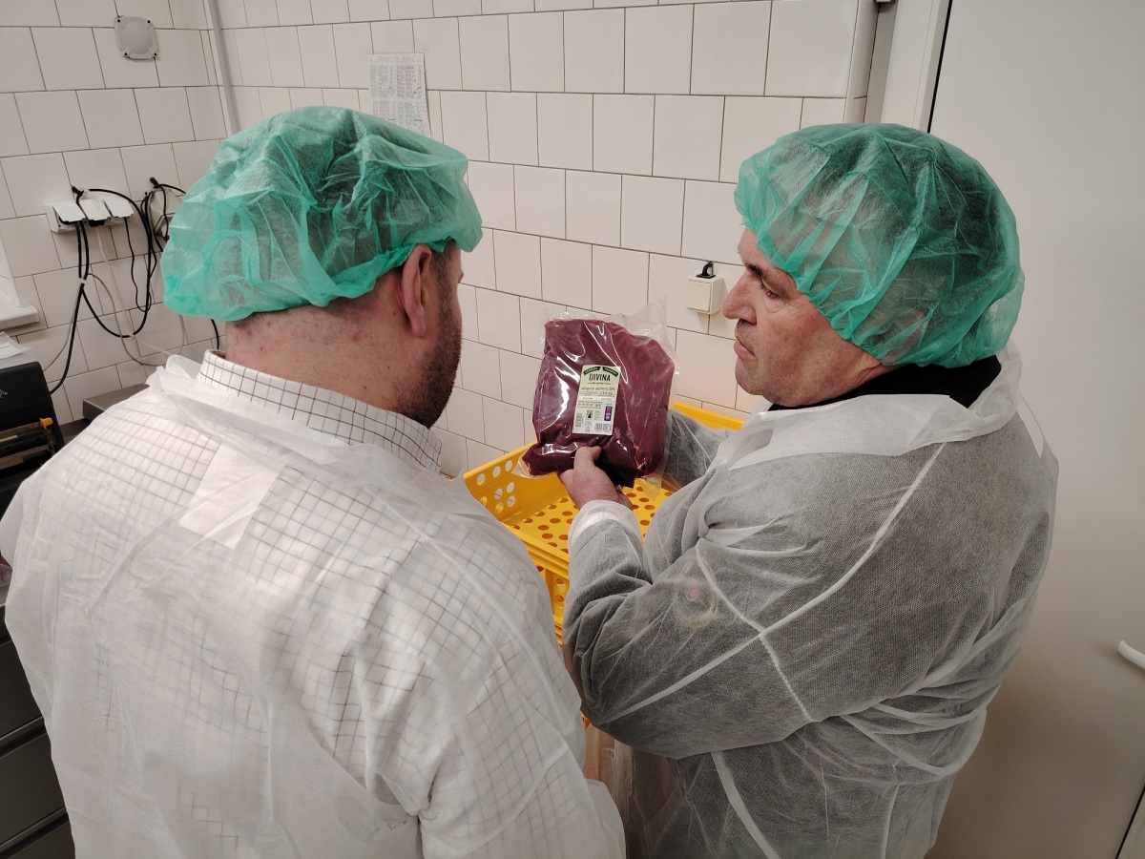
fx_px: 794
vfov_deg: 56.8
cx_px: 572
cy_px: 430
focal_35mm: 24
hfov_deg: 71.6
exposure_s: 1/100
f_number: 1.75
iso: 628
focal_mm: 5.25
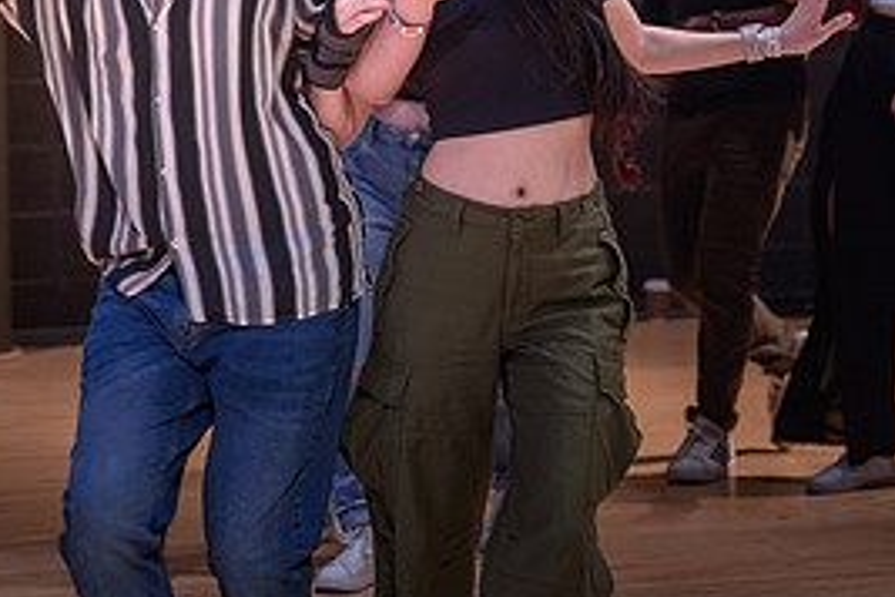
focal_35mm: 178
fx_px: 4425
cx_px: 441
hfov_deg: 11.5
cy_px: 146
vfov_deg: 7.7
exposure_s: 1/125
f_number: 2.8
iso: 1600
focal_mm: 70
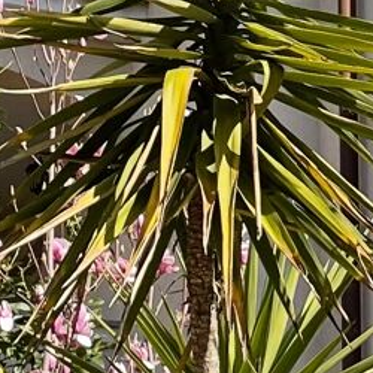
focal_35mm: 185
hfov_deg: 9.3
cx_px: 471
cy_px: 169
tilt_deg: +22.2
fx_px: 2255
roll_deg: +2.3
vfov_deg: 9.5
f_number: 1.6
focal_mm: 4.2
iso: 32
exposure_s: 1/2817
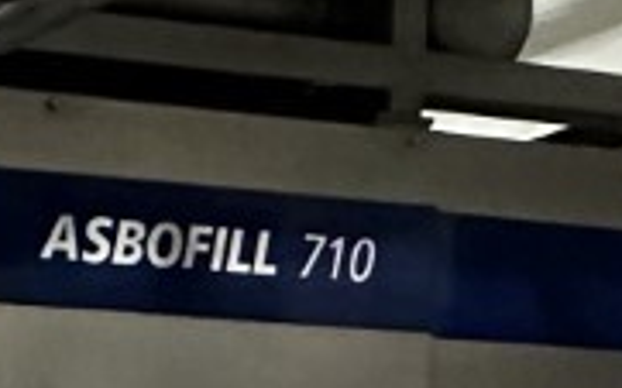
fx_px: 2000
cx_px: -983
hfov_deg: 12.6
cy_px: 1044
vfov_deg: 9.4
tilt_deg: -3.9
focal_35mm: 118
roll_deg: +2.7
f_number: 2.2
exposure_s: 1/50
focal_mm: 2.22
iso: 400
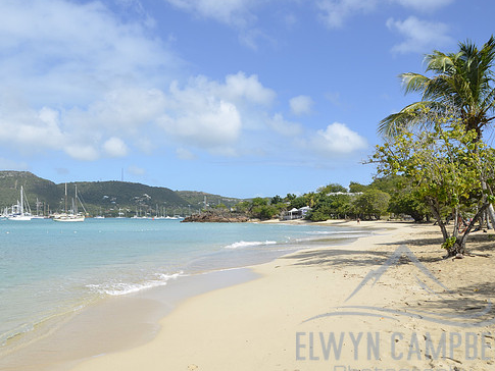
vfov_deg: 45.5
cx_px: 222
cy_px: 184
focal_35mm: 31
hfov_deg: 58.2
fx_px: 443
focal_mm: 18
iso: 100
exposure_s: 1/250
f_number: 8
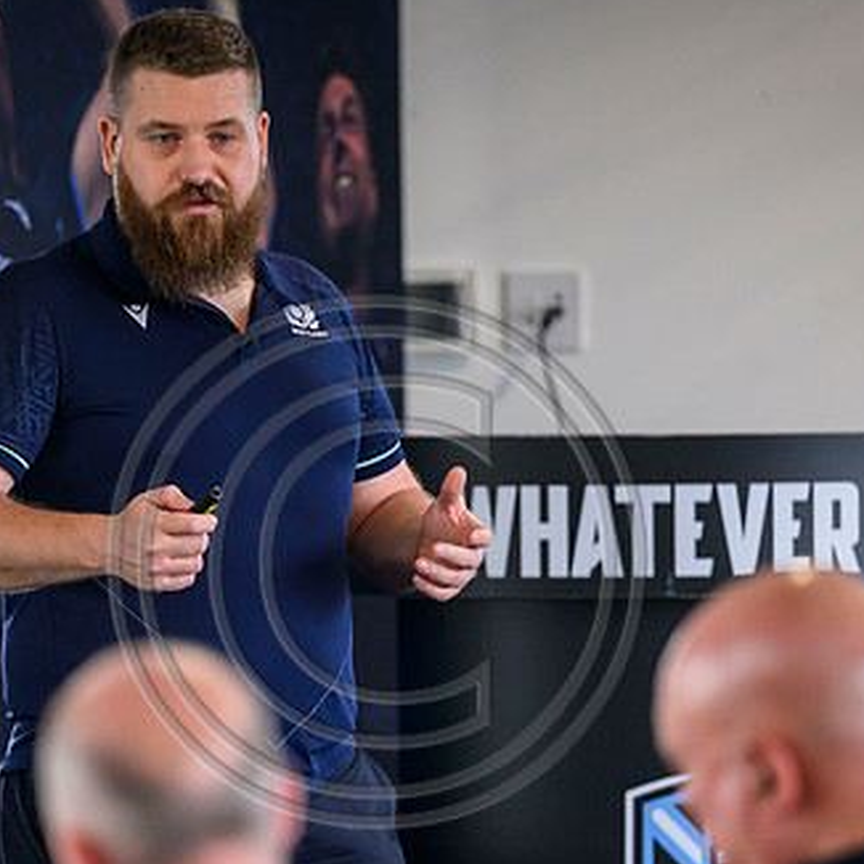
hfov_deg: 4.5
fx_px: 11069
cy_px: 627
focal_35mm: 392
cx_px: 306
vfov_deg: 4.5
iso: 2500
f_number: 2.8
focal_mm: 200
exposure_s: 1/500
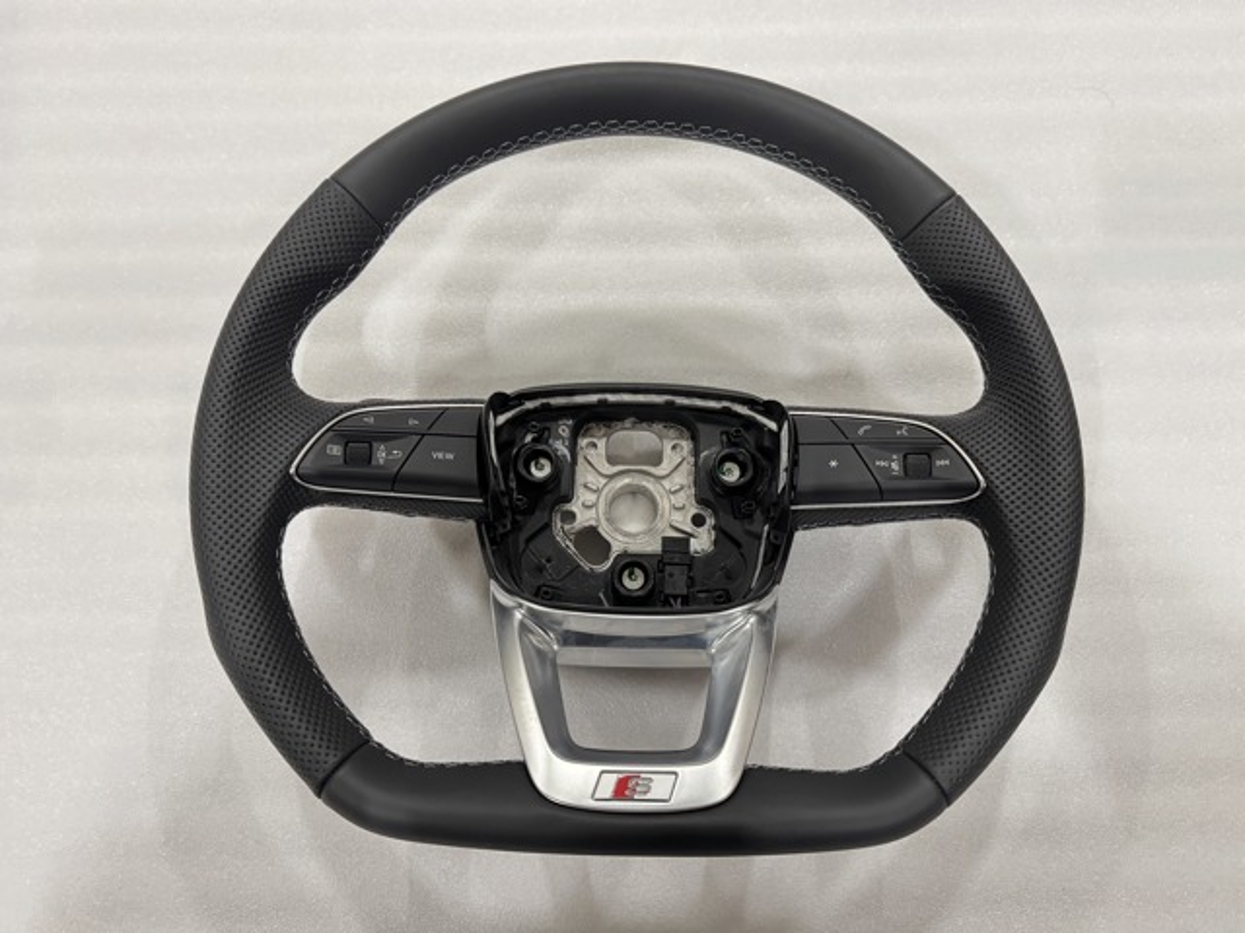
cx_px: 622
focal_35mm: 24
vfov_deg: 56.8
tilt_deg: -76.4
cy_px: 466
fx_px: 863
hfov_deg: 71.6
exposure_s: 1/60
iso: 800
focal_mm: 6.76
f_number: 1.78
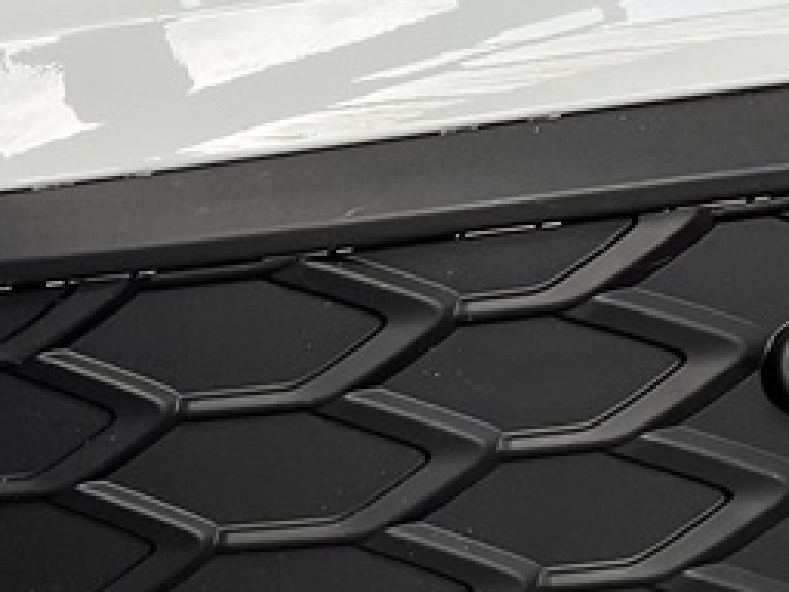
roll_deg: -0.7
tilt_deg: -6.7
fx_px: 2598
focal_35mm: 114
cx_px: -77
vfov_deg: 12.8
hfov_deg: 16.7
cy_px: 632
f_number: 1.8
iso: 16
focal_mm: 3
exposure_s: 1/310
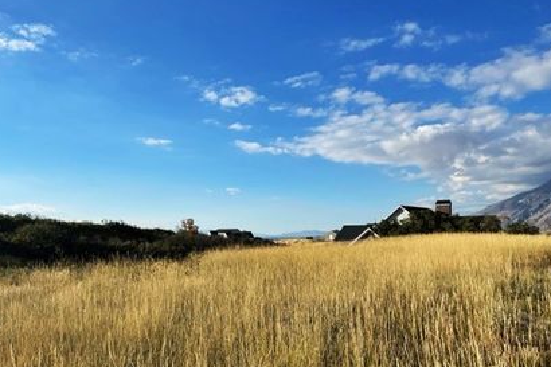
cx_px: 219
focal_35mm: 33
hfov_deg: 56.8
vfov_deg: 39.8
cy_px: 214
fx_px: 505
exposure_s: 1/4348
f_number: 1.6
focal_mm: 5.1
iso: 32
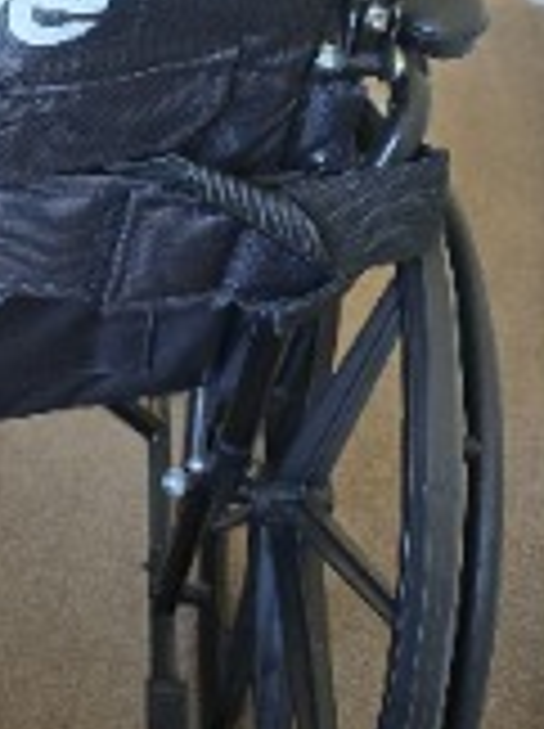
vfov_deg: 35.2
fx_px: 1134
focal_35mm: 54
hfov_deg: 25.4
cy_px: 230
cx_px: -20
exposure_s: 1/100
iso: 500
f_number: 1.7
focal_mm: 6.3
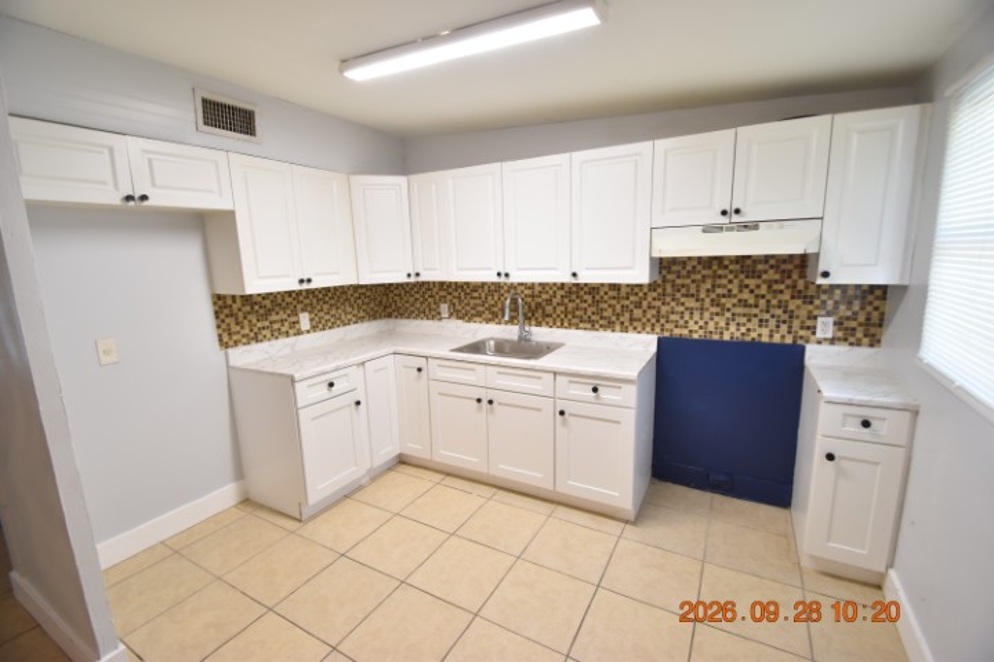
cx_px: 497
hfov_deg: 100.4
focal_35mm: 15
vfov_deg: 77.3
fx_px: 414
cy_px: 331
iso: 560
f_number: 4
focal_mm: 10
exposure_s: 1/60
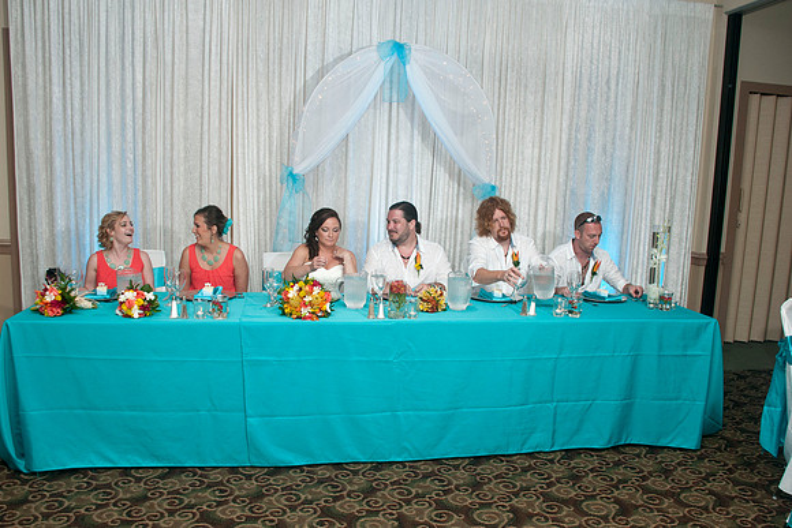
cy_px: 264
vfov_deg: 45.2
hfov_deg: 64.0
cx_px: 396
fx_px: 634
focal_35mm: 29
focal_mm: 18
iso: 400
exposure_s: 1/160
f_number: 5.6
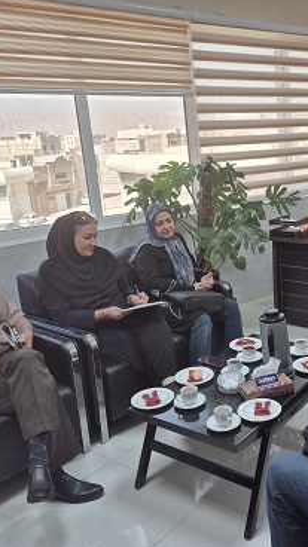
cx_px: 263
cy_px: 273
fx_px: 494
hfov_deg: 33.2
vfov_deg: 58.0
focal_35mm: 34
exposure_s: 1/100
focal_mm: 5.4
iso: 25
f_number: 1.8
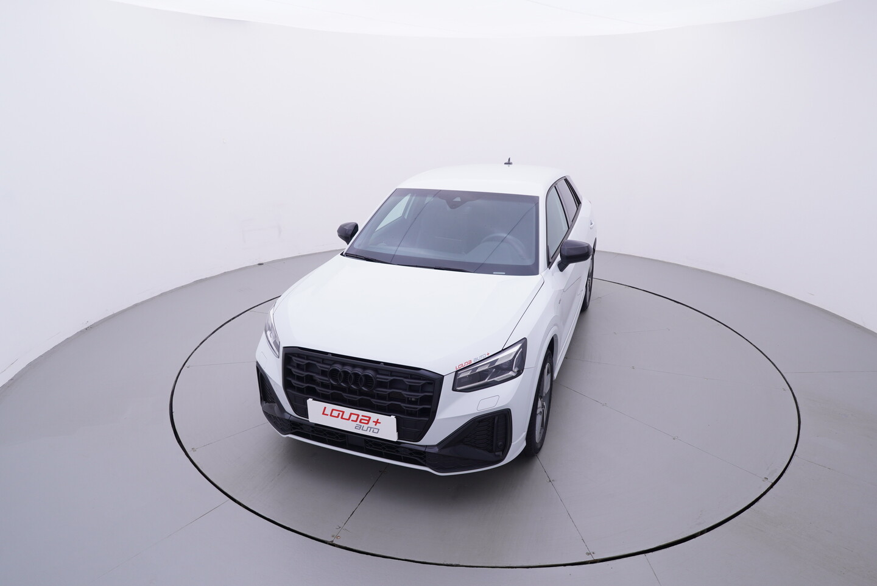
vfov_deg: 56.2
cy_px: 293
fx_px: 548
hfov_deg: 77.3
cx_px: 438
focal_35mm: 22
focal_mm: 15
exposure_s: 1/80
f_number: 5
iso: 200
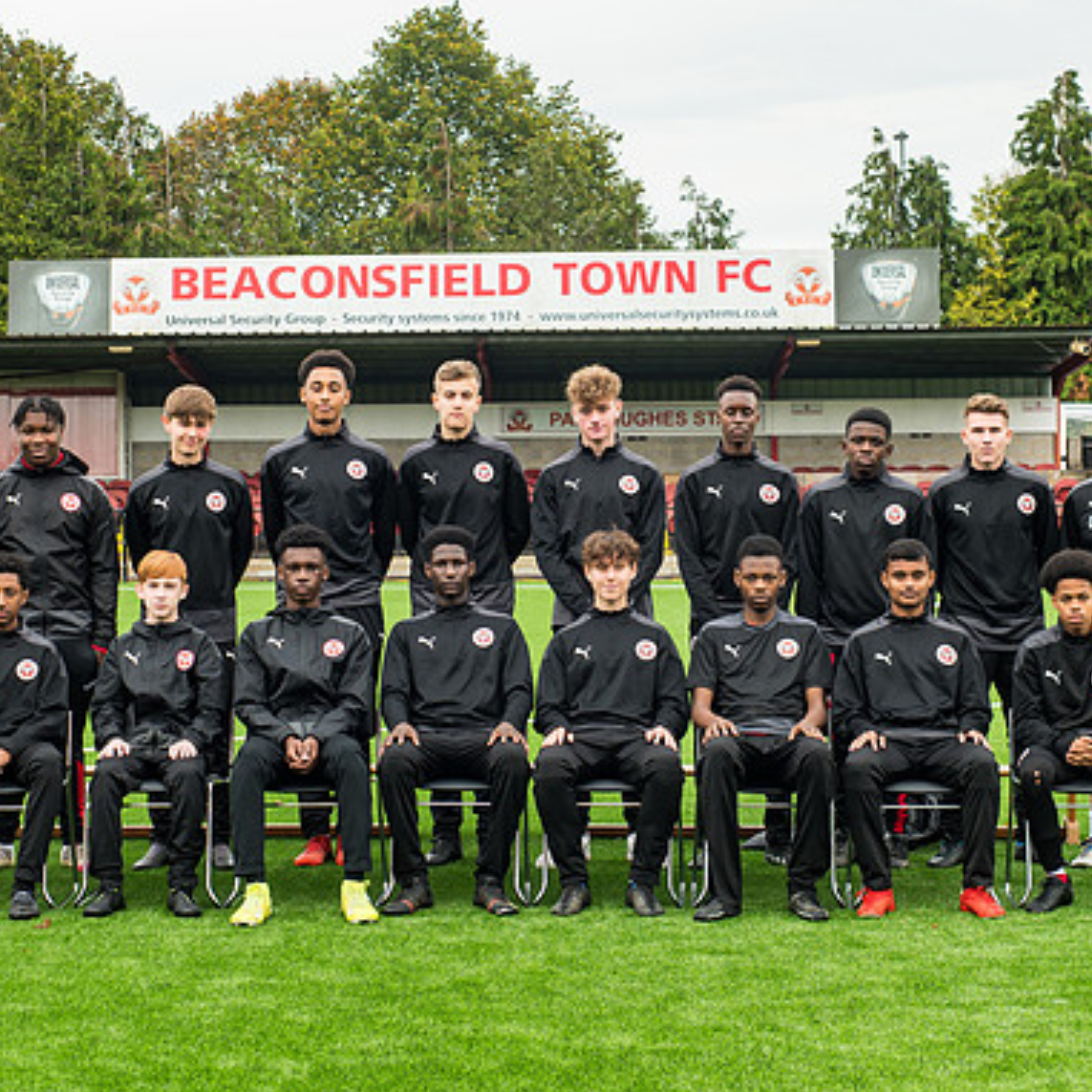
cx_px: 564
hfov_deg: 21.4
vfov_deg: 21.3
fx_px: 2891
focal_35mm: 81
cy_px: 414
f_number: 7.1
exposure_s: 1/125
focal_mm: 50
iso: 200
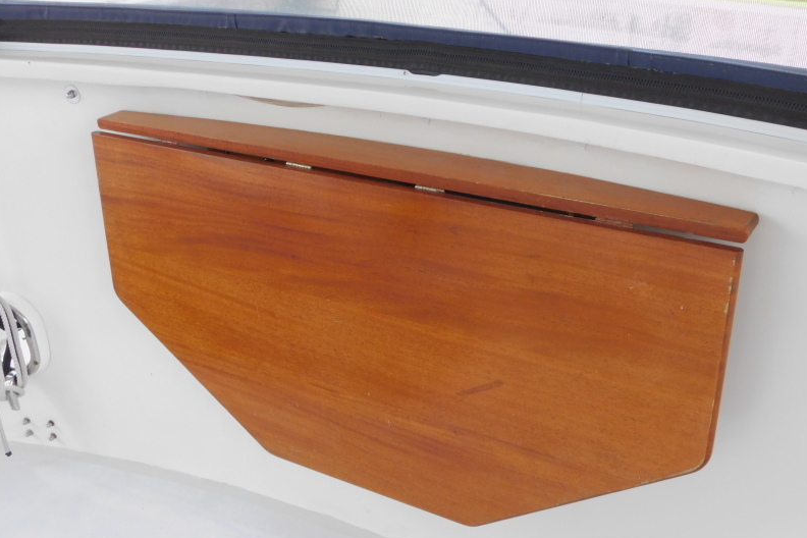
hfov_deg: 46.4
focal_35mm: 42
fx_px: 941
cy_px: 304
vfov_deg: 31.9
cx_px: 405
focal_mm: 7.1
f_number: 3.6
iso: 280
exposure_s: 1/30
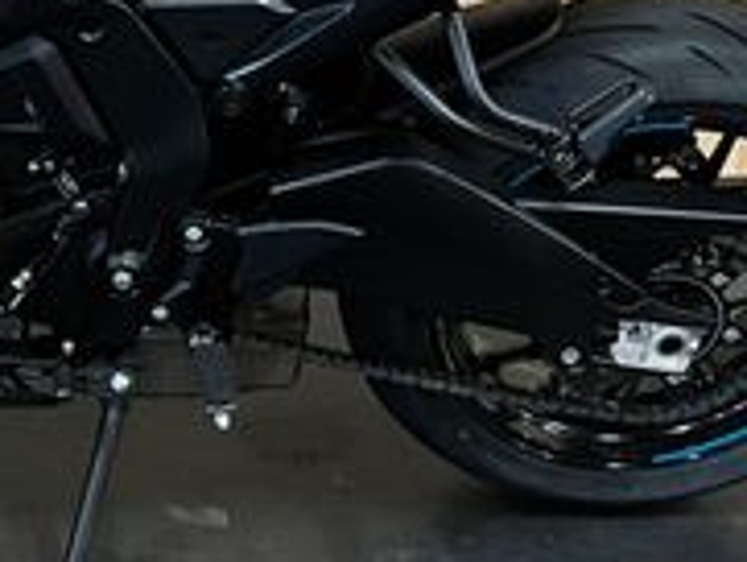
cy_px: -95
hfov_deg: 20.7
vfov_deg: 15.5
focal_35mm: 92
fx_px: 1987
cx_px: 25
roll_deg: -1.3
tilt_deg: -13.5
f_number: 1.6
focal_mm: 5.1
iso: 640
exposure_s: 1/33
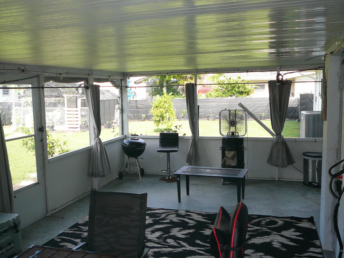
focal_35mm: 35
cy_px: 129
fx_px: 348
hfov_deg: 52.6
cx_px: 172
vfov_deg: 40.7
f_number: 2.8
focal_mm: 5.2
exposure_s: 1/100
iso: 80
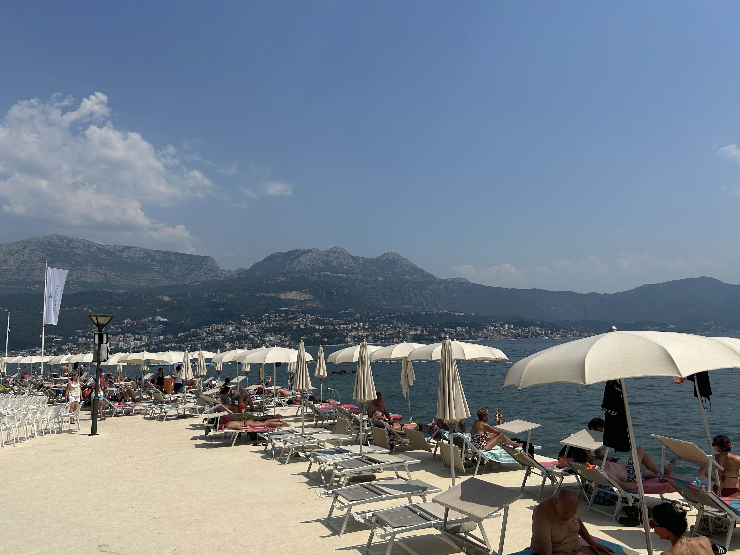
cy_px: 278
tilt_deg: +9.6
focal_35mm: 26
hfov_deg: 67.3
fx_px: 556
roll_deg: +2.4
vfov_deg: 53.1
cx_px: 370
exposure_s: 1/10309
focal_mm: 5.7
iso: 50
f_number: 1.5
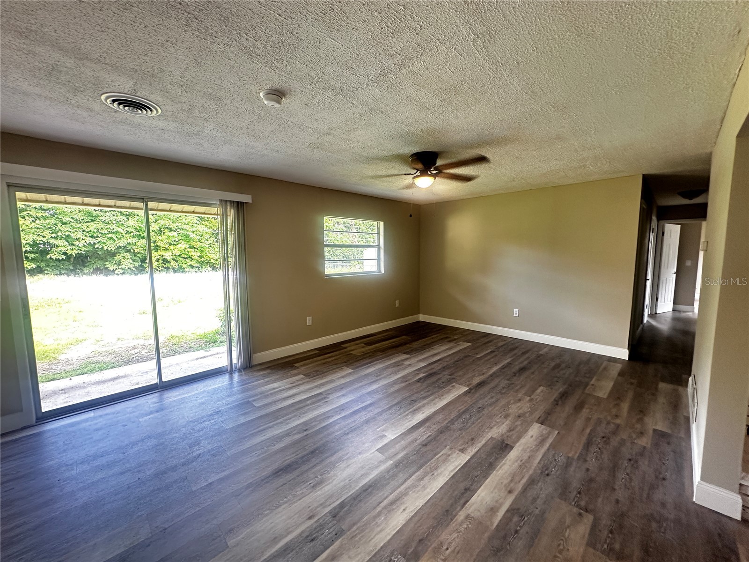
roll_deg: +0.0
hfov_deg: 102.1
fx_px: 303
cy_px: 281
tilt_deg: -5.1
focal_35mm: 14
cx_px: 374
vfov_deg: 85.7
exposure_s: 1/60
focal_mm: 2.22
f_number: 2.2
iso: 200
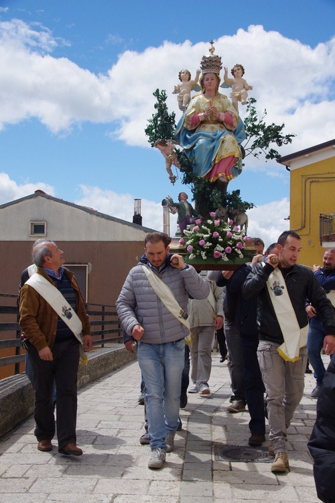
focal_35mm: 55
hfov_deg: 24.6
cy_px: 252
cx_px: 168
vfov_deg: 36.2
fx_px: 768
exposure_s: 1/250
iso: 200
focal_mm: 37
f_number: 10
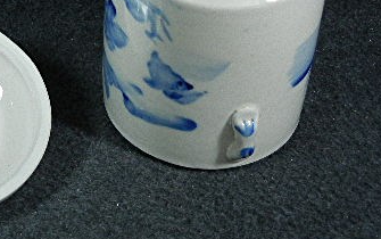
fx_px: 946
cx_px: 114
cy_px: 55
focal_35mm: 91
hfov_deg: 22.6
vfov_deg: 14.3
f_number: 3.8
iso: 400
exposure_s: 1/58.1
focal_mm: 8.1
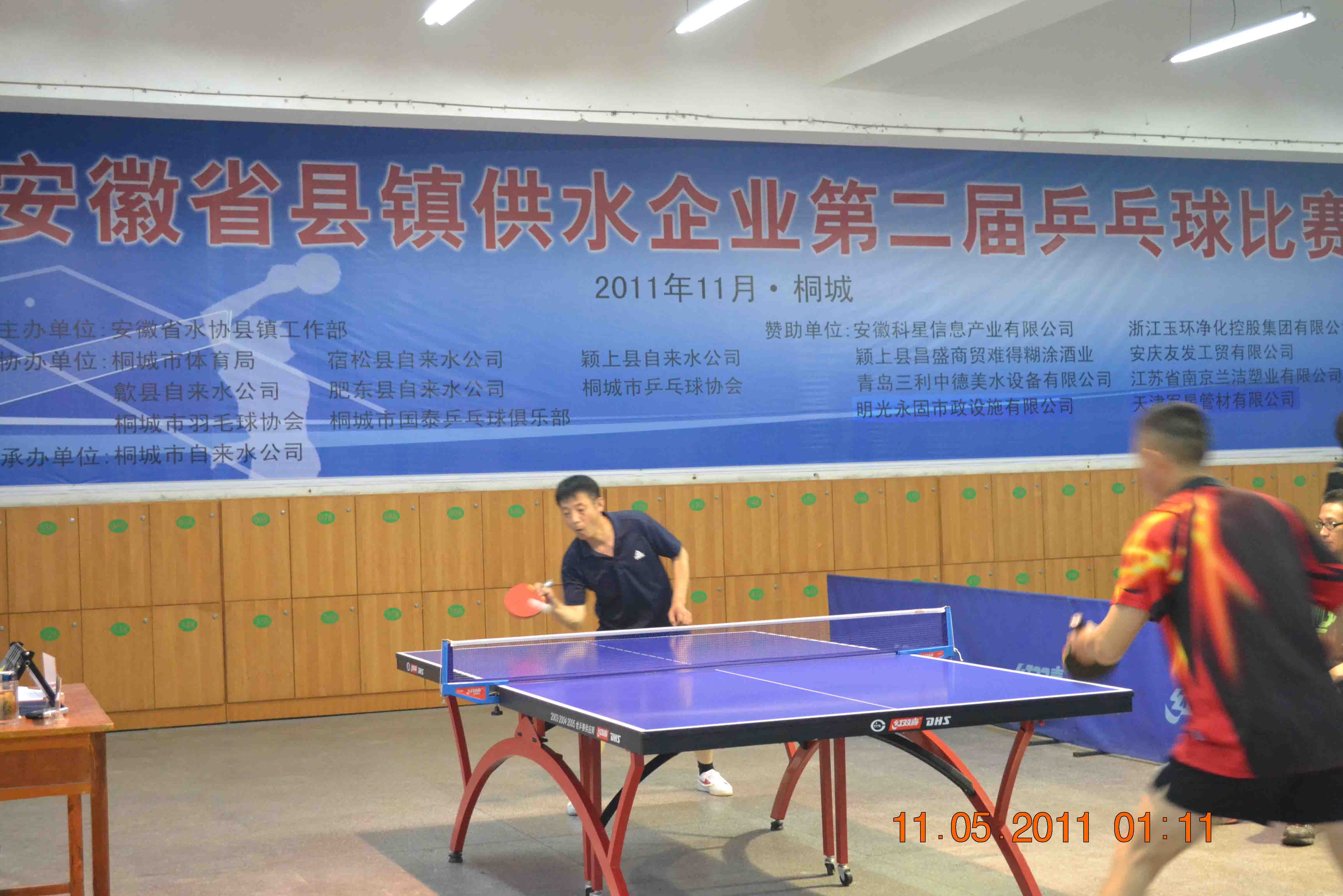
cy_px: 448
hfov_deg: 37.9
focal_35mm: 52
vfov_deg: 25.8
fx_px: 1958
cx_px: 672
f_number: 5
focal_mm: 35
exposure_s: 1/25
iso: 3200
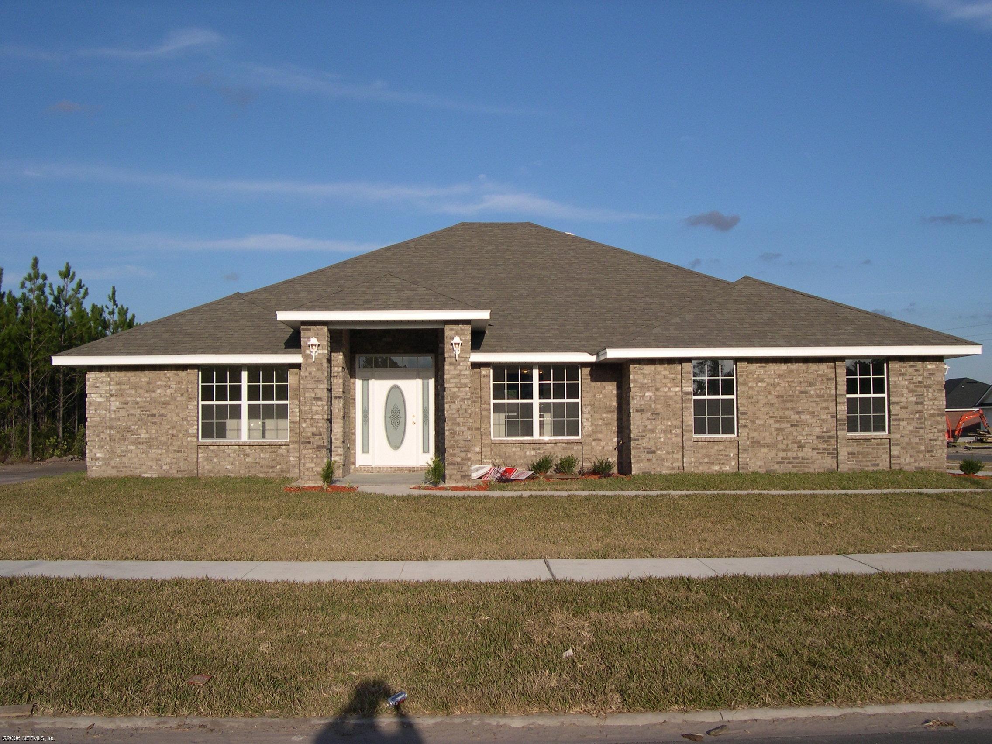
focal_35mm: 38
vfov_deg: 37.7
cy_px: 372
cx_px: 496
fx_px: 1089
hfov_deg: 49.0
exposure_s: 1/223
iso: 100
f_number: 7.6
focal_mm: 8
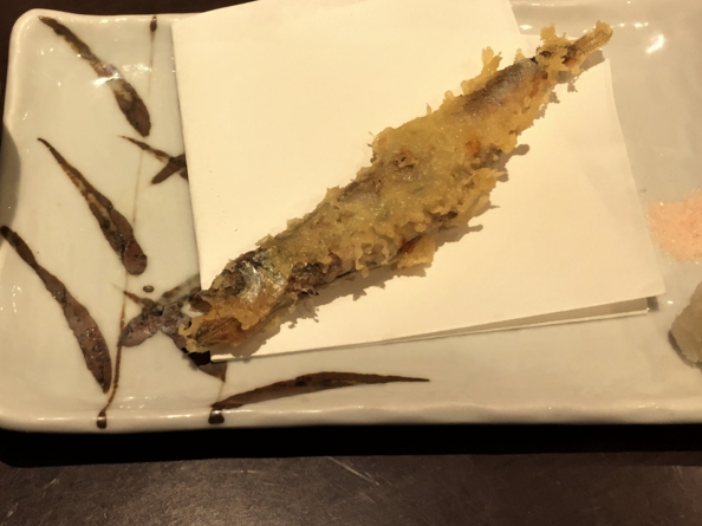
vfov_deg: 29.1
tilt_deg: -59.2
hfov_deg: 37.6
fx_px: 1014
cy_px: 243
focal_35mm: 50
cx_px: 208
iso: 64
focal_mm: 4.15
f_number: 2.2
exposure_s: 1/30
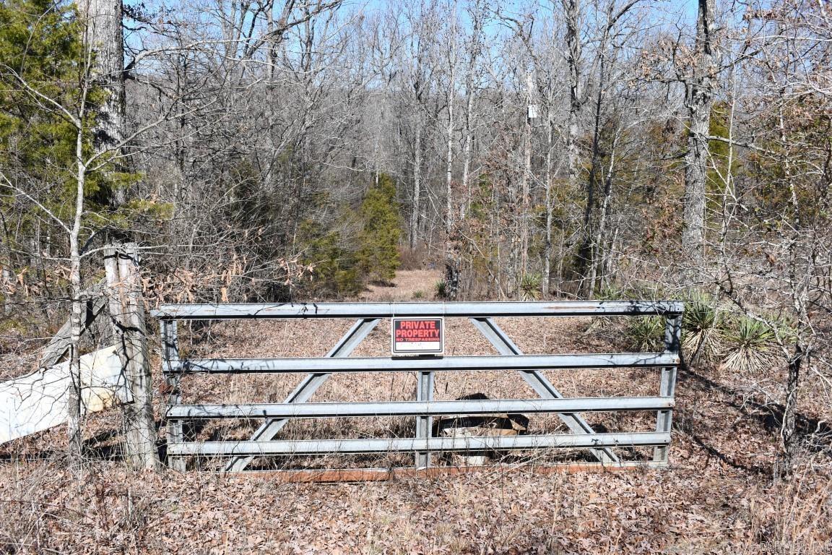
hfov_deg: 51.9
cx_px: 416
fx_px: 855
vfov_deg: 35.9
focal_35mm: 37
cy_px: 278
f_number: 7.1
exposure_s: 1/800
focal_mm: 25
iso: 320
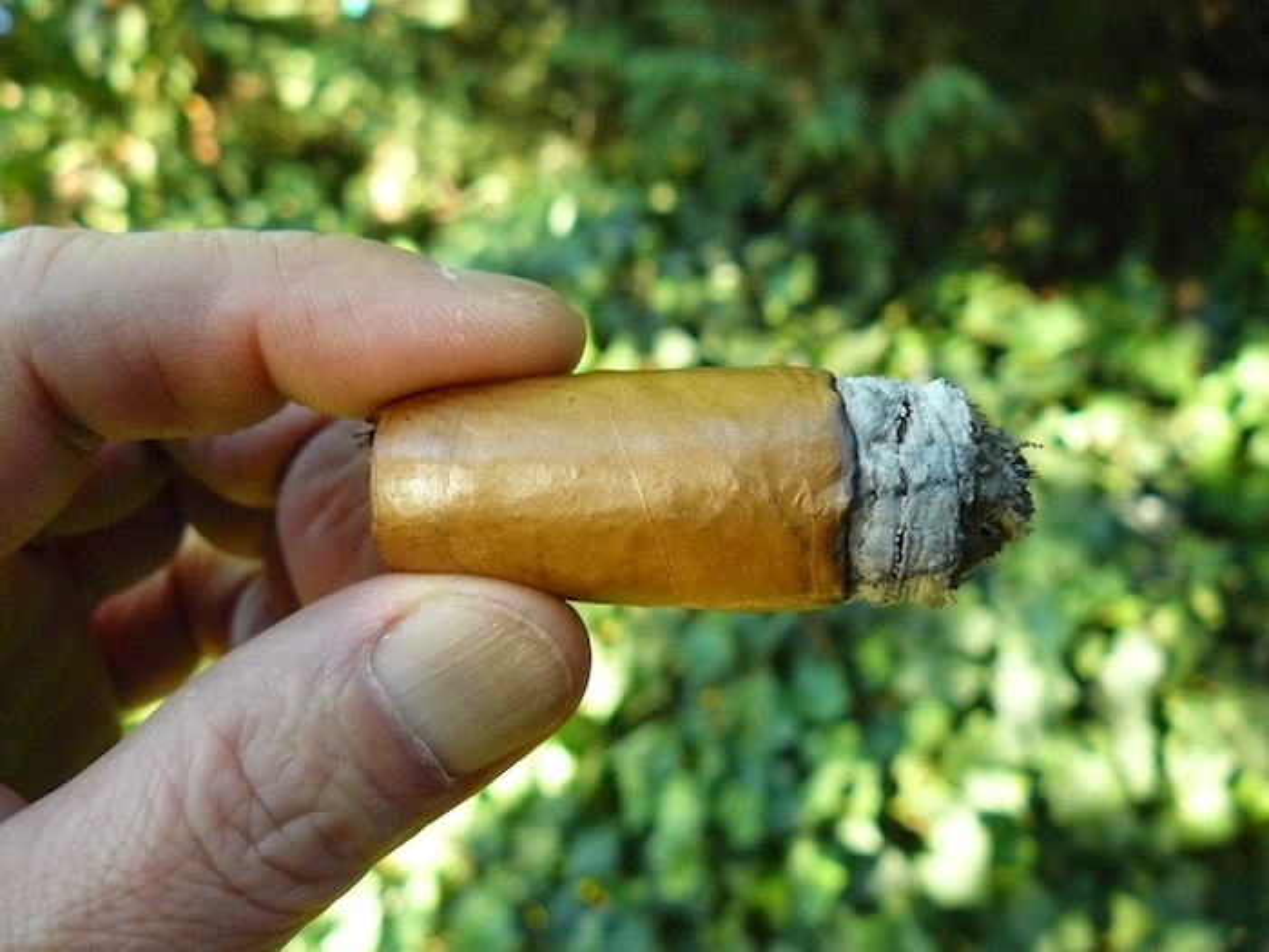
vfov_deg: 39.7
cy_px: 476
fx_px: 1320
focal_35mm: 36
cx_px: 634
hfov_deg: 51.4
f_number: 2.8
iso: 400
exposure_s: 1/100
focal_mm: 6
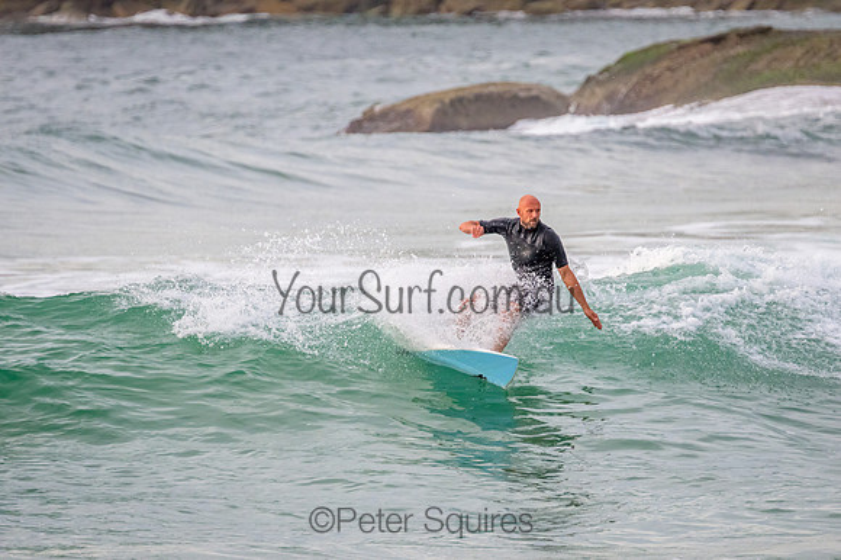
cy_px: 280
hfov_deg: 3.4
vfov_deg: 2.3
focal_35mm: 600
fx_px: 14008
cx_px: 420
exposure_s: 1/2500
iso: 800
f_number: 5.6
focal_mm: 400
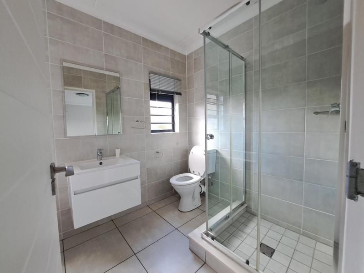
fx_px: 137
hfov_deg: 106.2
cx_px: 182
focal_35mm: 13
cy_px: 136
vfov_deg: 89.9
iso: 200
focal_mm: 1.74
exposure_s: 1/33
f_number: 2.2
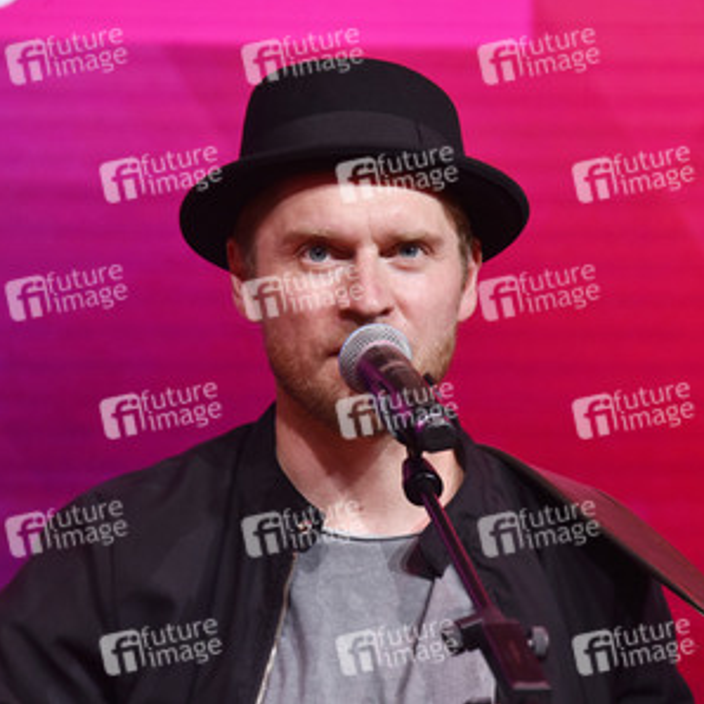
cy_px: 352
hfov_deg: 4.5
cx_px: 334
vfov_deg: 4.5
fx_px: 8882
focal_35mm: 386
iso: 1600
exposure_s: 1/160
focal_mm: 300
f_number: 7.1
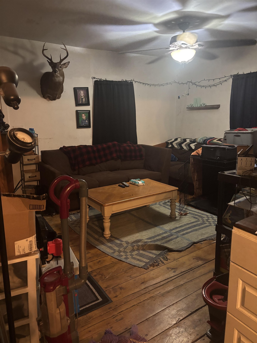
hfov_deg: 53.1
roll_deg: +1.0
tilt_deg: -13.0
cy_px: 172
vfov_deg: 67.3
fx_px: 257
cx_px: 128
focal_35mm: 26
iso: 800
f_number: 1.6
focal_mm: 5.96
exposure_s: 1/30
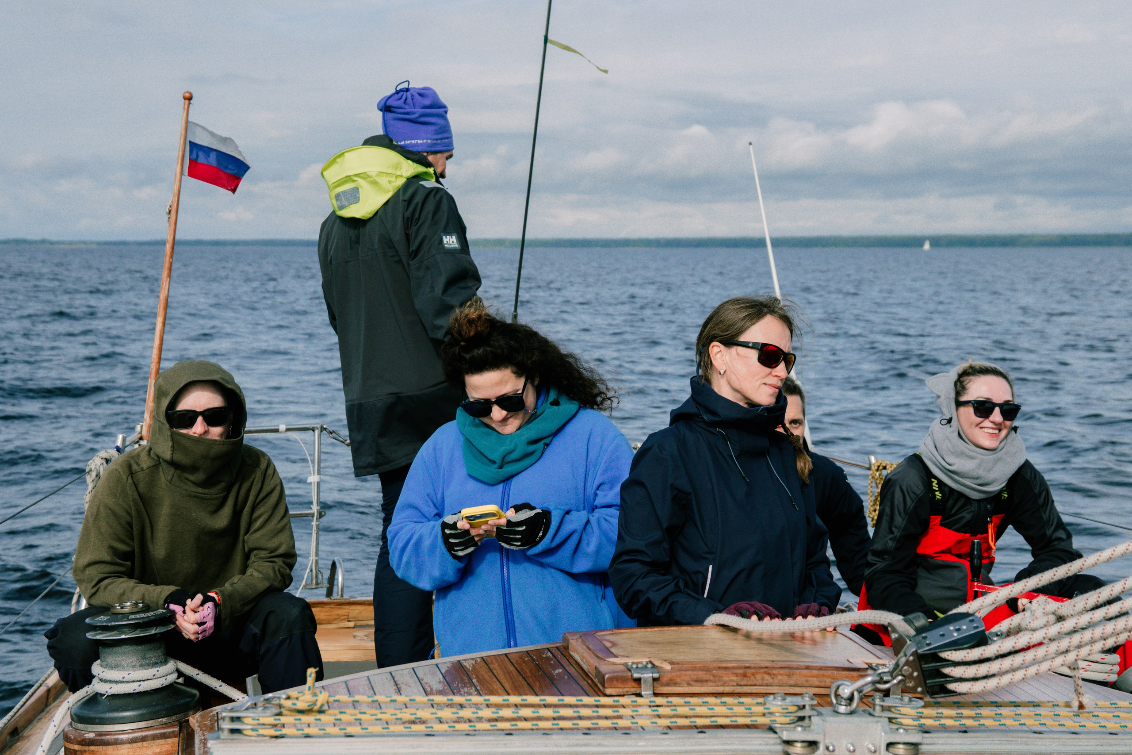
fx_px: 1826
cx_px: 540
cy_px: 348
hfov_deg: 34.4
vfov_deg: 23.3
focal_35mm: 58
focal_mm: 34
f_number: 3.5
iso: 160
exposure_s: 1/3200
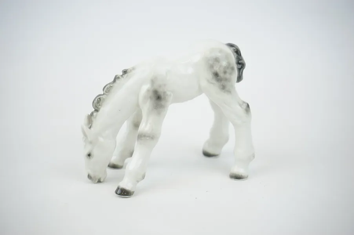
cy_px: 118
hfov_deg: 28.9
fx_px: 688
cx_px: 177
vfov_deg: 19.4
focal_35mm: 70
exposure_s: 1/80
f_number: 5.6
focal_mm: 70
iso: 125
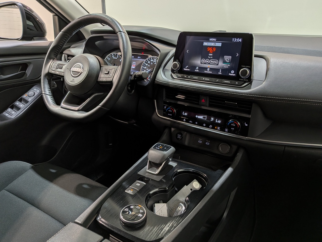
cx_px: 161
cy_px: 121
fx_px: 223
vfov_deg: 56.8
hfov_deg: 71.6
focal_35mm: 24
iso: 29
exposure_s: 1/120
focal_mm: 4.53
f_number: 1.7
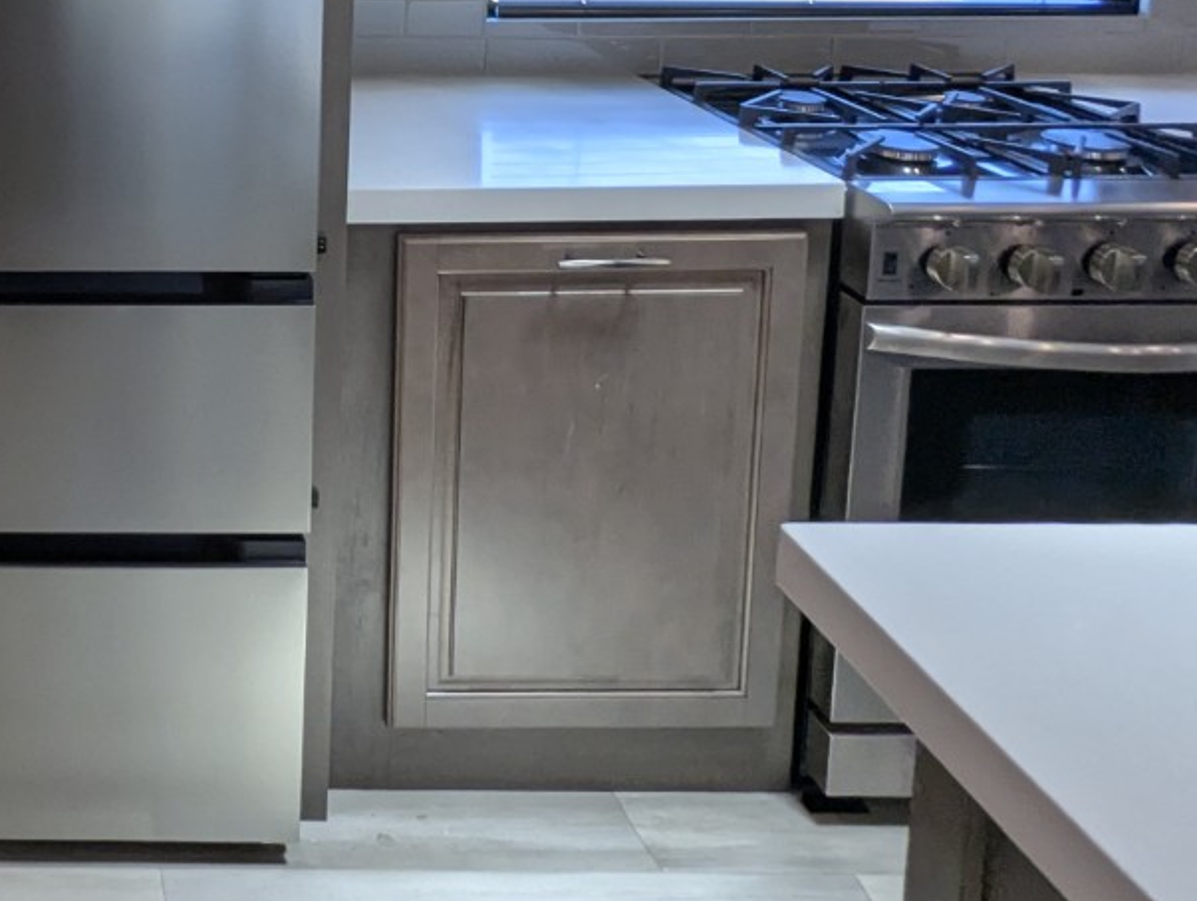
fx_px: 1281
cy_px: -95
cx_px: -23
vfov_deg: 33.6
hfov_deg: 42.6
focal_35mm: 37
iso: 162
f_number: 2.2
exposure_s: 1/118
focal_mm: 2.35
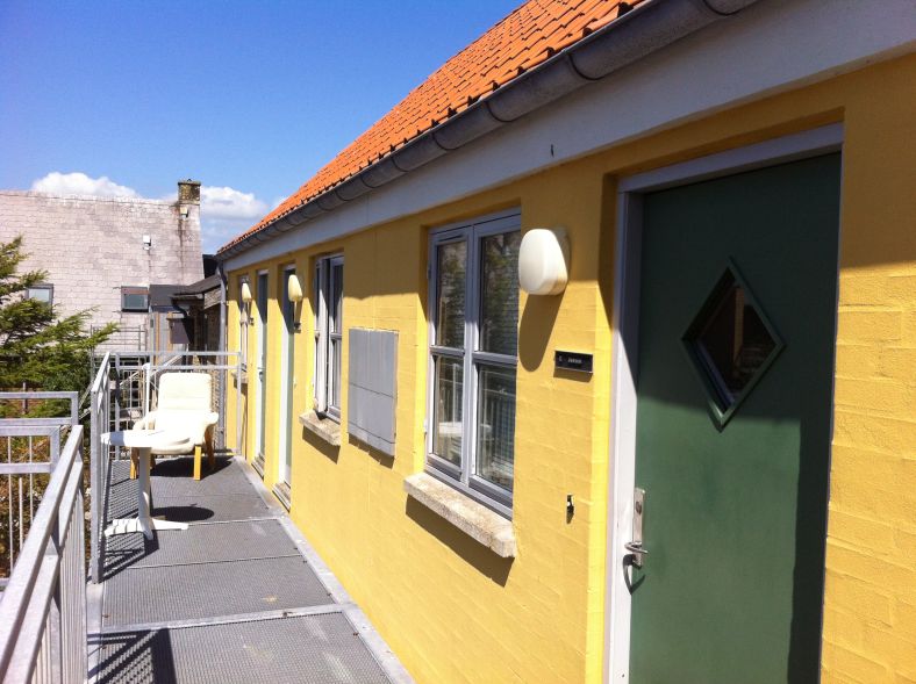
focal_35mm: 35
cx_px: 458
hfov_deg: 52.7
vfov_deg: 40.6
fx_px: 925
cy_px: 342
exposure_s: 1/1676
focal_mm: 3.85
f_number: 2.8
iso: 80
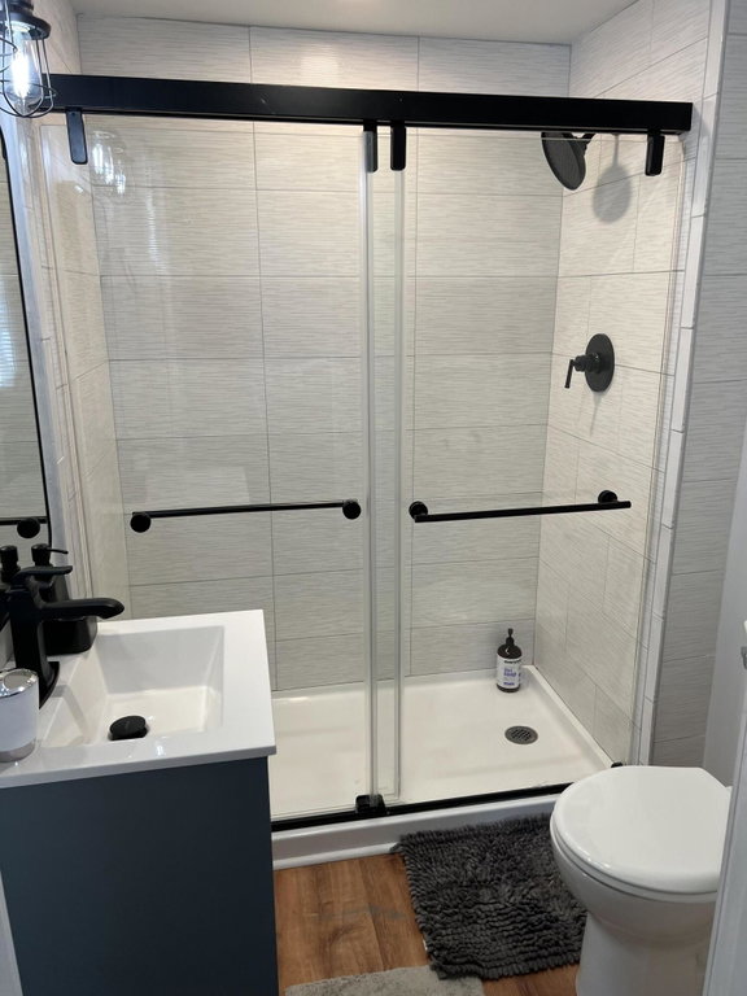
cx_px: 374
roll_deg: -0.1
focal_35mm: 26
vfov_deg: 67.3
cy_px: 498
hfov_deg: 53.1
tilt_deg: -13.9
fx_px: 748
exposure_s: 1/120
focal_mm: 5.7
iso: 64
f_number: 1.5
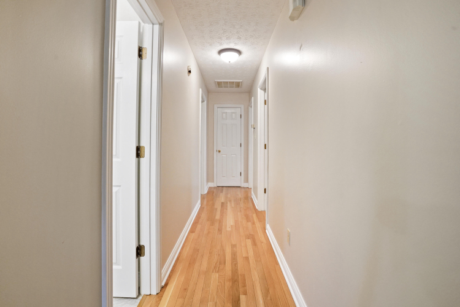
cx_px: 230
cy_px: 154
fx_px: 204
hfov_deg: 96.7
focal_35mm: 16
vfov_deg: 73.7
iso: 6400
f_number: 8
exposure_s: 1/30
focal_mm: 16
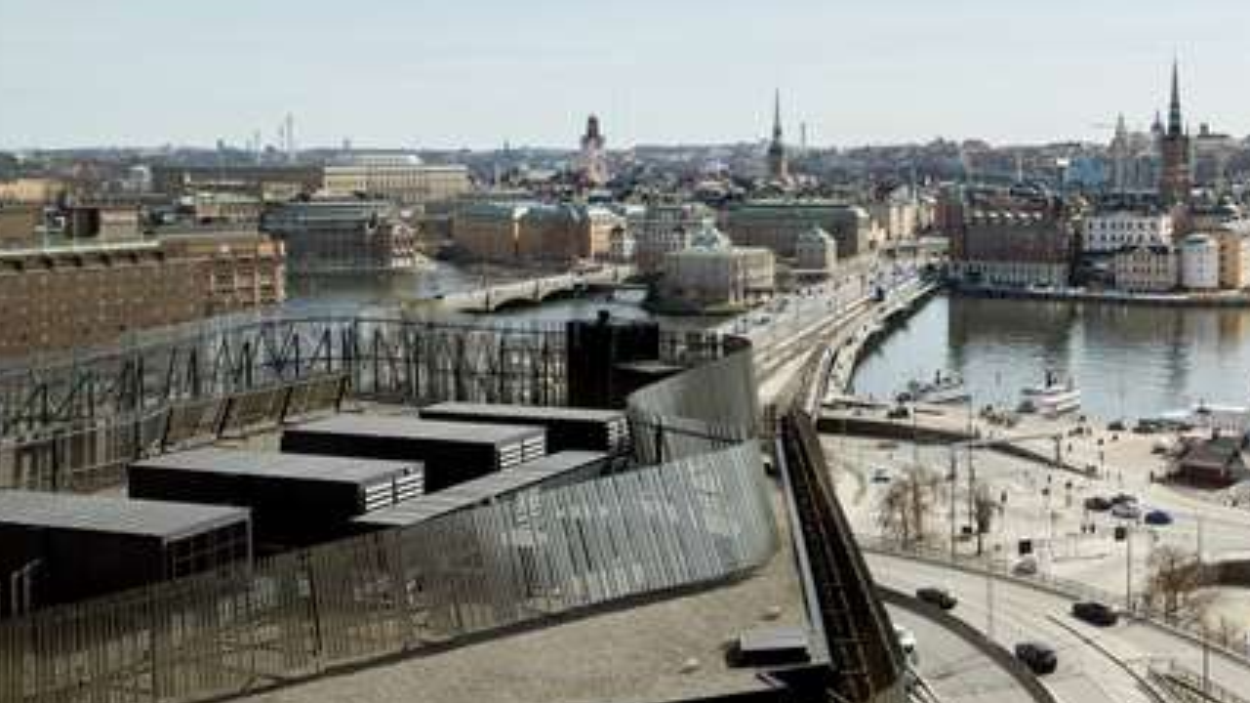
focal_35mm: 47
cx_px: 1010
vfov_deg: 25.2
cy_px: 205
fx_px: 1558
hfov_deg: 41.7
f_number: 8
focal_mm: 28
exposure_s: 1/350
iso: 100
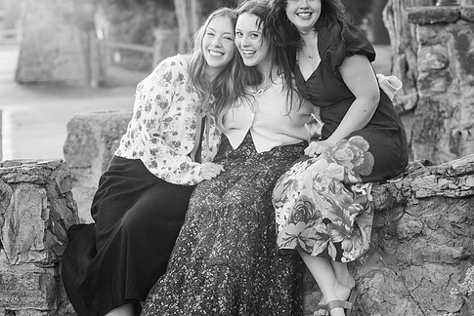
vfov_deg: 9.7
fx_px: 1858
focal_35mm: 141
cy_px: 141
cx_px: 232
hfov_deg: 14.5
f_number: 5
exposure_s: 1/500
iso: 2000
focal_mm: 118
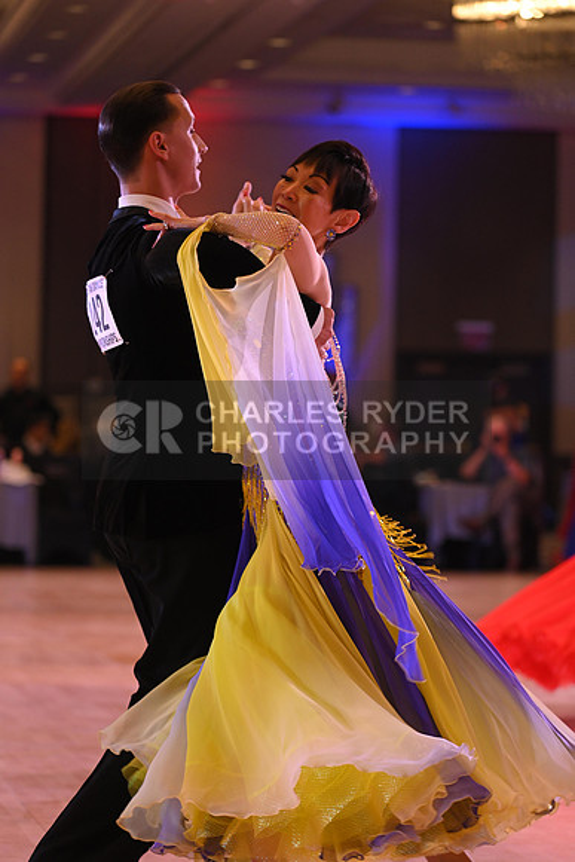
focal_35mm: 135
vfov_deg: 15.2
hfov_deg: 10.2
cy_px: 431
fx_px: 3232
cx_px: 288
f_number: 4.5
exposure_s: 1/200
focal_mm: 135
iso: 1600
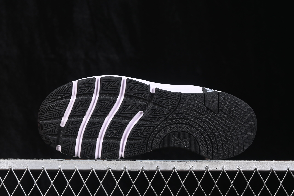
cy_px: 98
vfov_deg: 18.2
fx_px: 612
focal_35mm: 75
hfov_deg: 27.0
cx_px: 147
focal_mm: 50
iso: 160
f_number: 6.3
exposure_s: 1/60
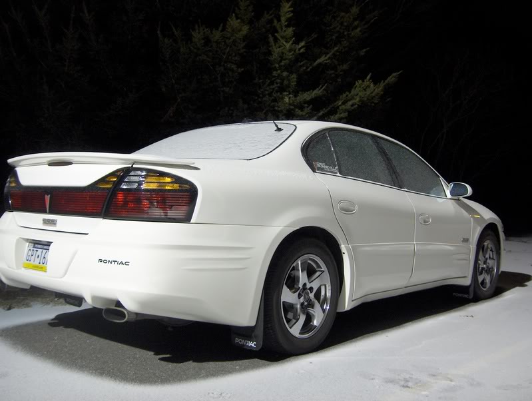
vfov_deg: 36.9
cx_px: 266
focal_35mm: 39
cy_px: 200
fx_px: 600
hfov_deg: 47.8
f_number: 2.8
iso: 100
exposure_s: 1/1.66
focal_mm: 8
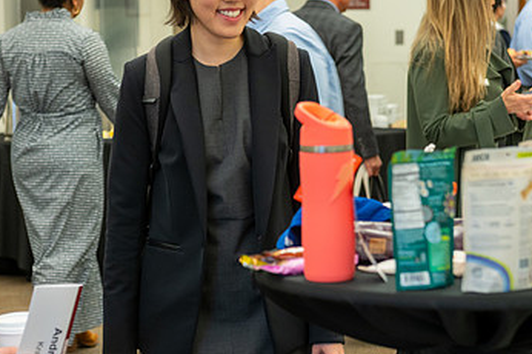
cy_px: 183
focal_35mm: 104
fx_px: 1535
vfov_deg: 13.1
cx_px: 238
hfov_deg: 19.7
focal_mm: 62
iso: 1250
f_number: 4
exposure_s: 1/60
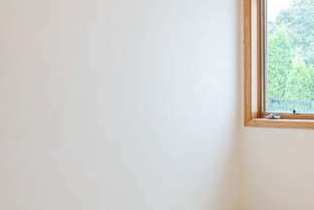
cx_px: 384
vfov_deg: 26.4
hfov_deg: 31.9
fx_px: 445
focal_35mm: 51
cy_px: 78
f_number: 8
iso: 200
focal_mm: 14
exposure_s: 1/6
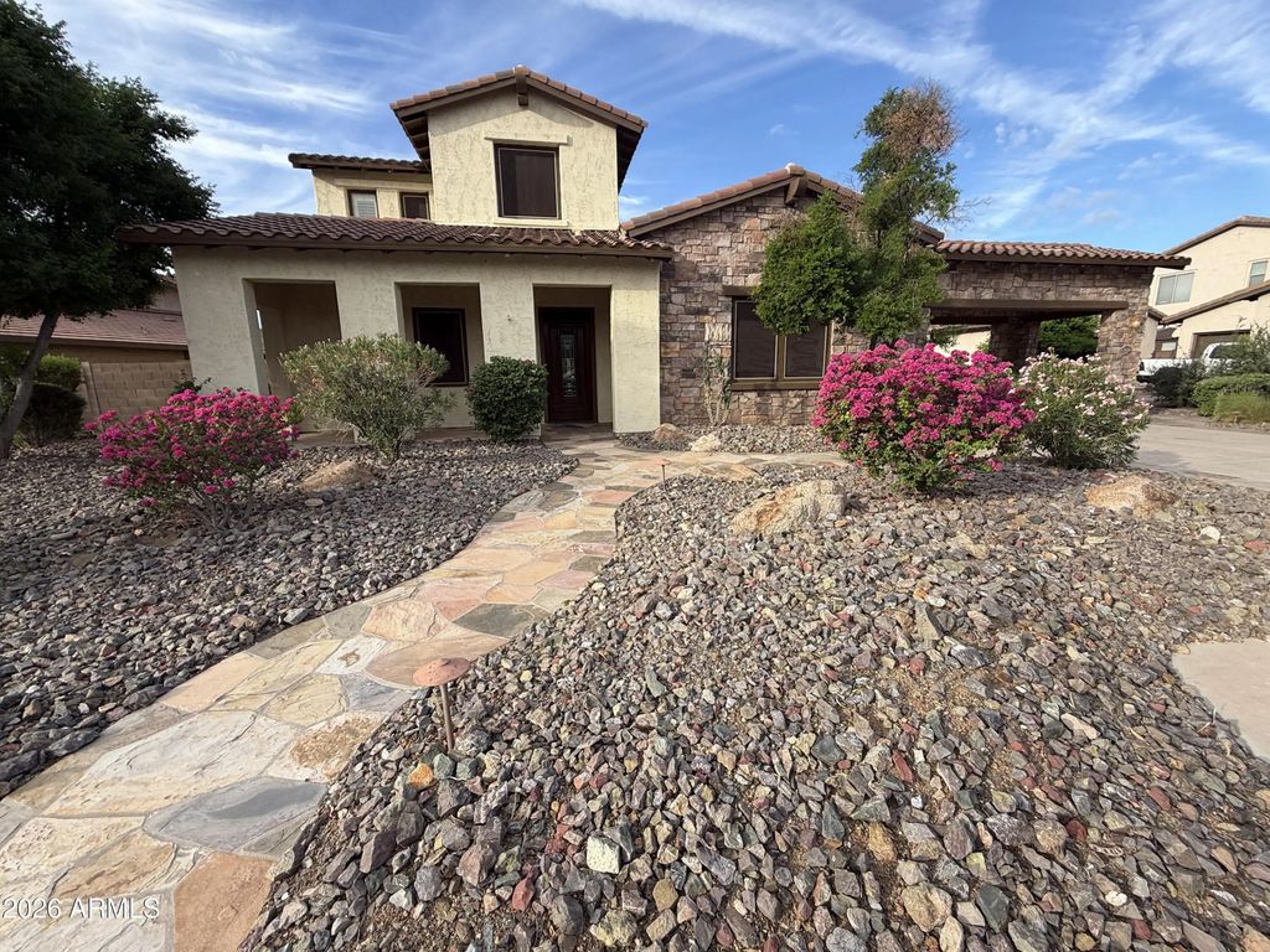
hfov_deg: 102.1
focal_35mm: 14
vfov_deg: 85.7
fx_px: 514
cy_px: 476
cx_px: 635
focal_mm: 2.22
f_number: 2.2
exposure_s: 1/506
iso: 40
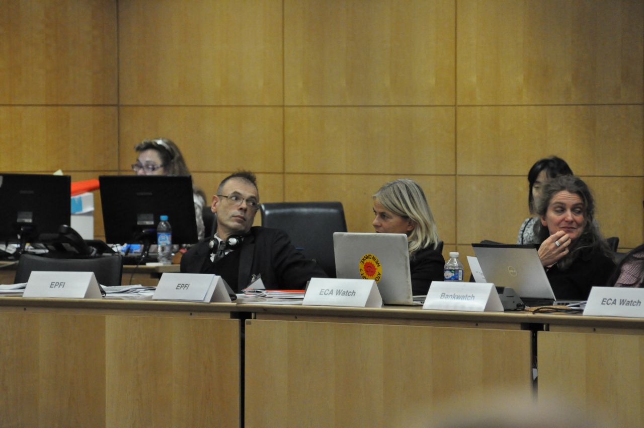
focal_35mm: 330
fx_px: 5896
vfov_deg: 4.2
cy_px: 214
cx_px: 322
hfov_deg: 6.3
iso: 3200
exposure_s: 1/100
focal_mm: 220
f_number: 6.3
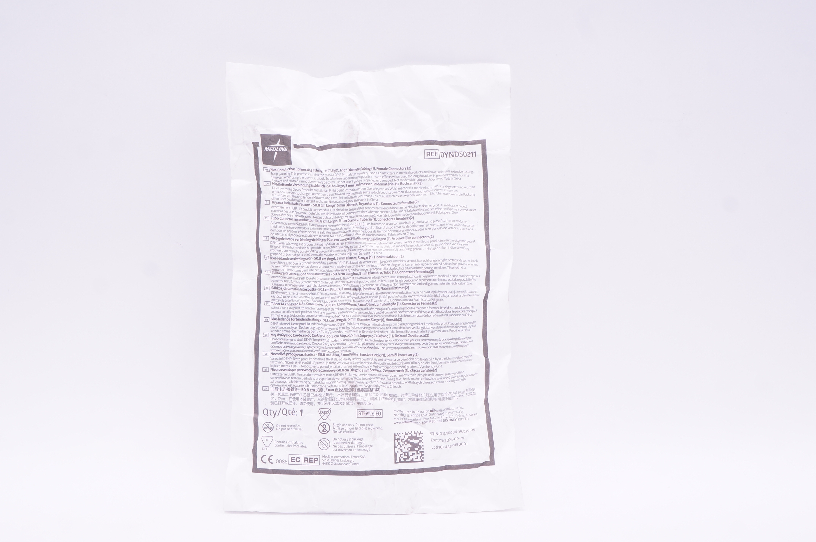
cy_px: 301
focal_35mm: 47
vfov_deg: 28.6
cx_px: 365
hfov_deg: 41.9
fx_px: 1064
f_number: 9
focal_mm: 28
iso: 400
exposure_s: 1/25
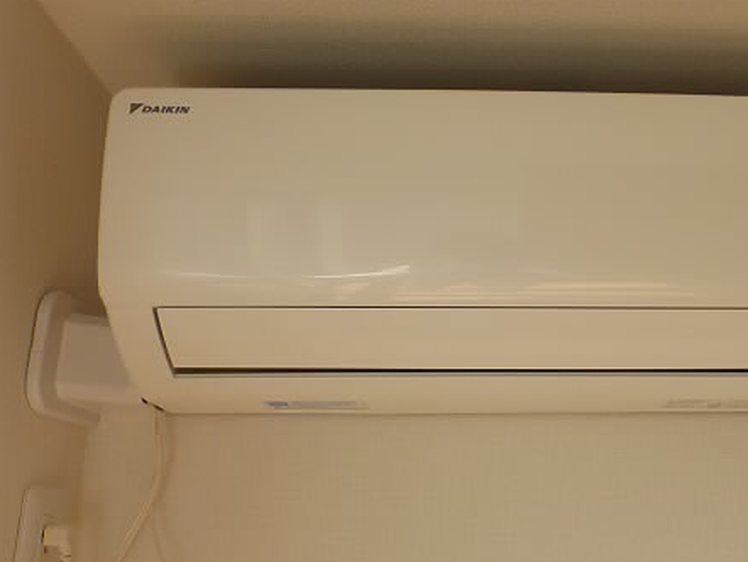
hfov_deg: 47.7
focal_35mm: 38
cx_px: 528
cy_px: 270
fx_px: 822
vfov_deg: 37.7
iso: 100
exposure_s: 1/100
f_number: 3.3
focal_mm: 4.3
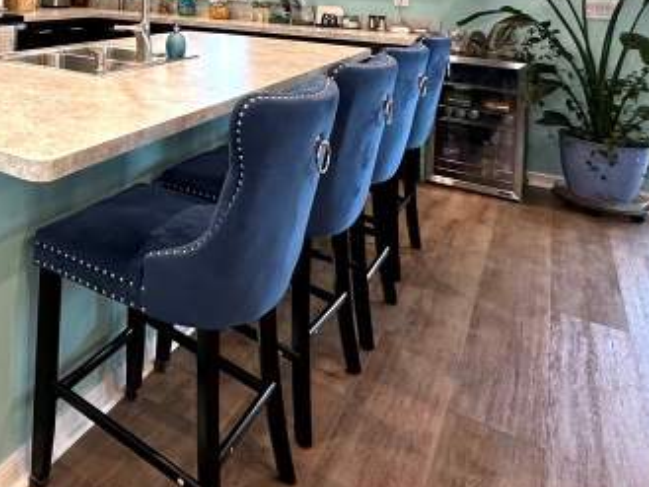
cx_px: 8
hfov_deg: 45.9
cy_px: -34
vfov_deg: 36.2
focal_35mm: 34
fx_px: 638
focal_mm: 2.22
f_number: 2.2
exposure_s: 1/60
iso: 250
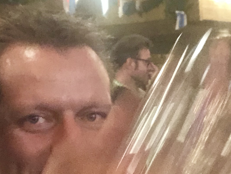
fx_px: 628
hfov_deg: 20.8
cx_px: 152
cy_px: 160
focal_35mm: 94
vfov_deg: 15.5
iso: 800
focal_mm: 2.87
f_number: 2.2
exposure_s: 1/17
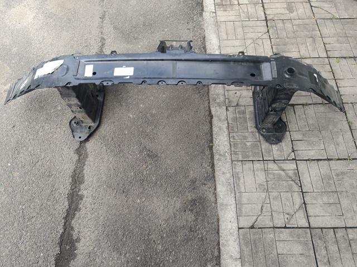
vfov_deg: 56.8
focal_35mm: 24
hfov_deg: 71.6
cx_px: 178
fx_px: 247
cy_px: 134
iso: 50
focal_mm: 6.14
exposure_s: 1/117
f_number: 1.65
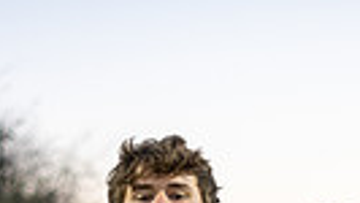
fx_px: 1700
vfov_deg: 6.4
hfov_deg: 12.1
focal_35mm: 178
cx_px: 120
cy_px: 541
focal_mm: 50
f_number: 1.8
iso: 800
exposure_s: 1/400
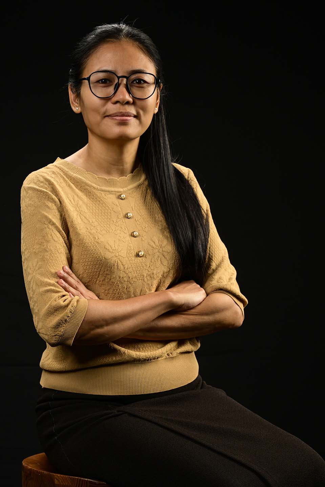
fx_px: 1151
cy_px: 244
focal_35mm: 85
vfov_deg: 23.9
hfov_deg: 16.1
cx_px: 162
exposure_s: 1/200
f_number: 8
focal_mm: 85
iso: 400
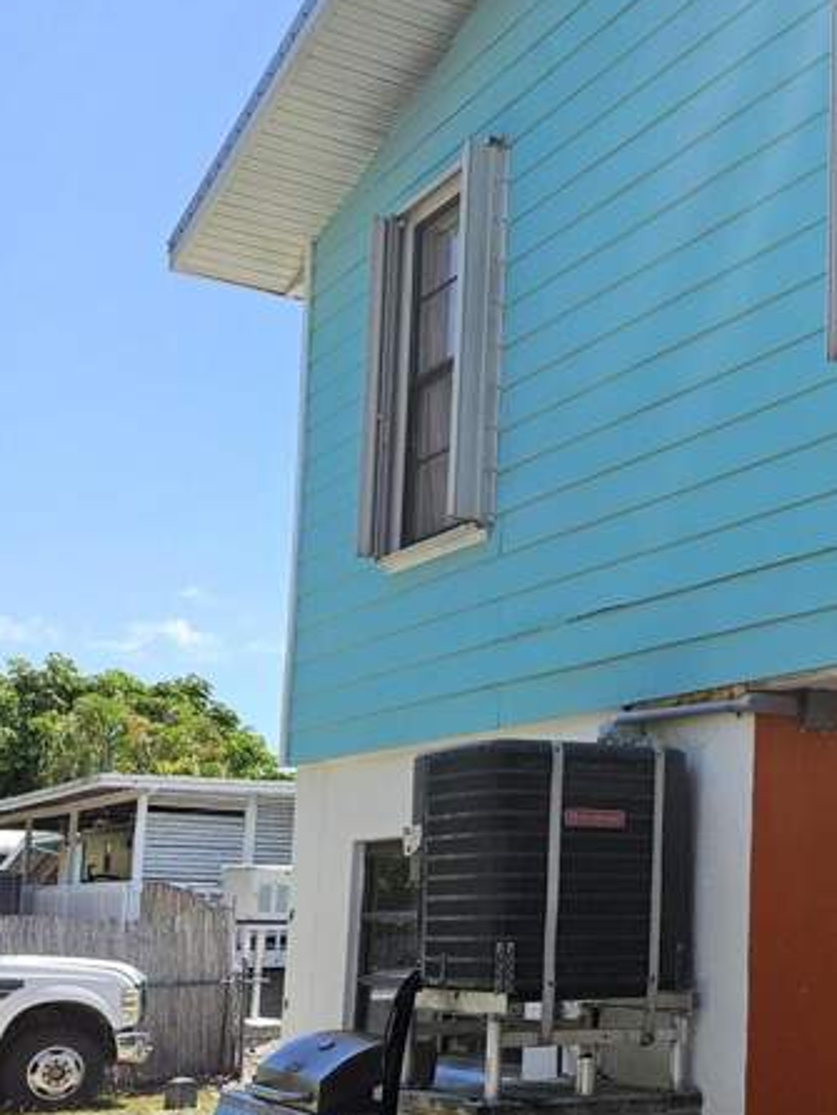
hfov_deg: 24.6
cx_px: 937
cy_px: 705
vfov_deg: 34.7
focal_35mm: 55
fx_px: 1771
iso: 25
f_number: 1.8
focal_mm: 5.4
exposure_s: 1/997
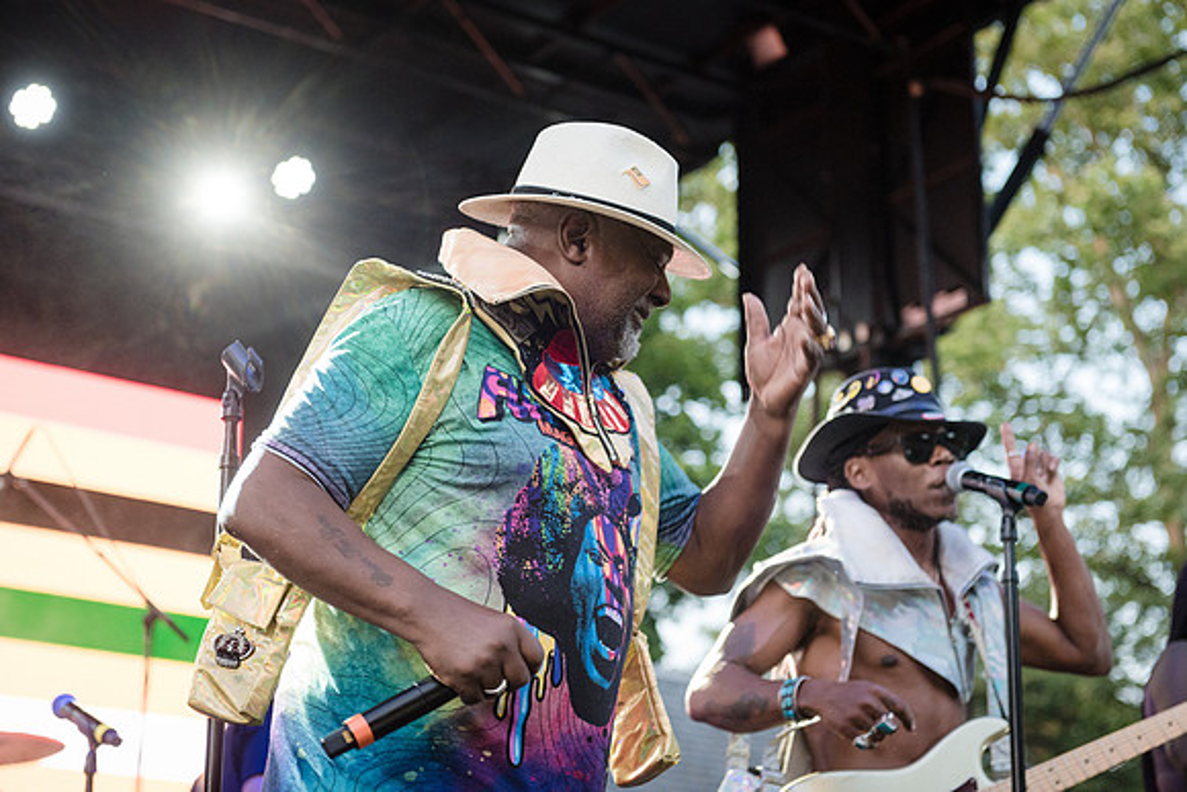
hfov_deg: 28.8
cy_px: 396
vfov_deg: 19.5
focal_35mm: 70
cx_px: 594
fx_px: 2308
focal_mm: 70
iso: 2000
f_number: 4
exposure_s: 1/250
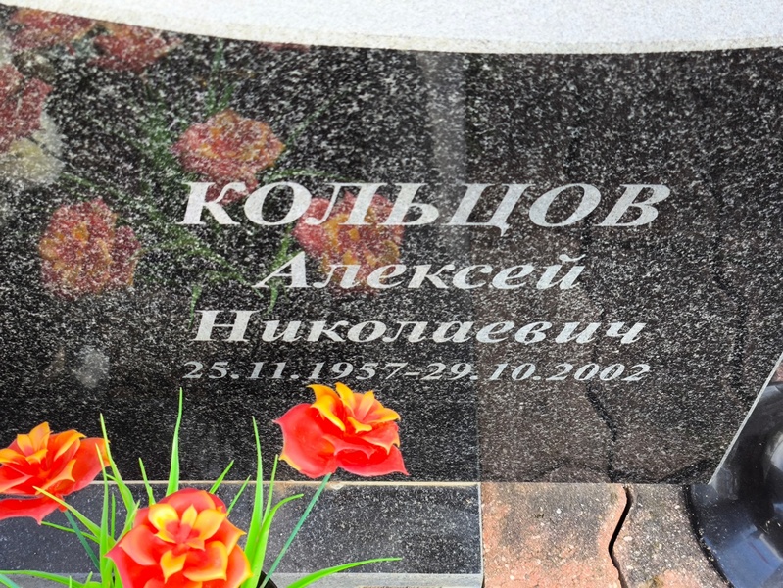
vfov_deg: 29.1
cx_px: 392
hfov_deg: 38.2
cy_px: 294
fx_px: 1131
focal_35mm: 50
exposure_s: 1/126
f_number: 1.7
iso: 50
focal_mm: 4.71
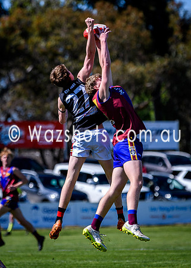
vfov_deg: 4.2
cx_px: 111
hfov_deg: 3.0
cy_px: 96
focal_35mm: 475
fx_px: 3609
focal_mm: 160
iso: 180
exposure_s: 1/3200
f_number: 2.8
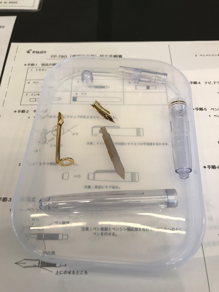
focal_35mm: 28
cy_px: 146
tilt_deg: -62.8
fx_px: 236
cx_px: 110
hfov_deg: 49.7
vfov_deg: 63.4
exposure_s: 1/124
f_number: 1.8
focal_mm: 3.99
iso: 20
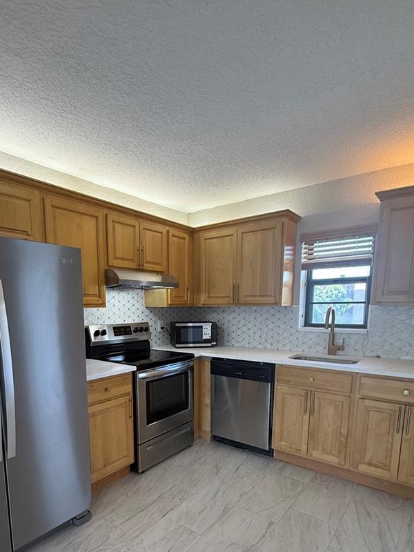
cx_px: 170
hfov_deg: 63.0
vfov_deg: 76.9
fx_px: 335
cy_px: 360
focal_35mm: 21
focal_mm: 2.22
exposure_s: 1/120
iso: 160
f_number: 2.2
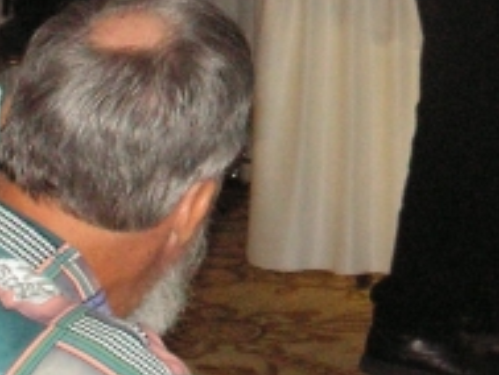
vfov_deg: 5.7
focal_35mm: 260
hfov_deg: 7.5
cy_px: -164
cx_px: 628
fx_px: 3750
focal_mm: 9.6
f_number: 3.3
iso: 160
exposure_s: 1/60
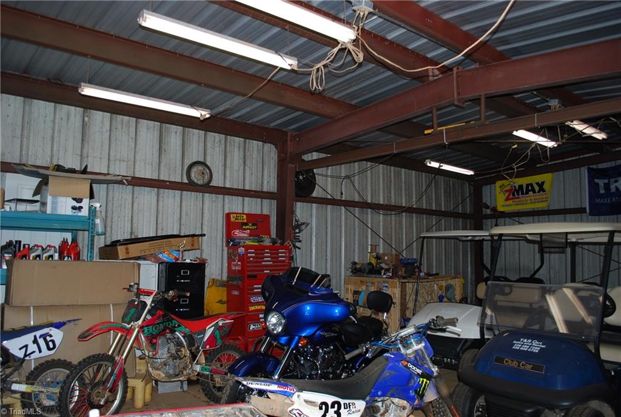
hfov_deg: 67.3
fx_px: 467
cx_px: 310
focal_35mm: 27
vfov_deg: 48.1
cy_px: 208
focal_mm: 18
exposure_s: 1/60
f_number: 3.5
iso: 200
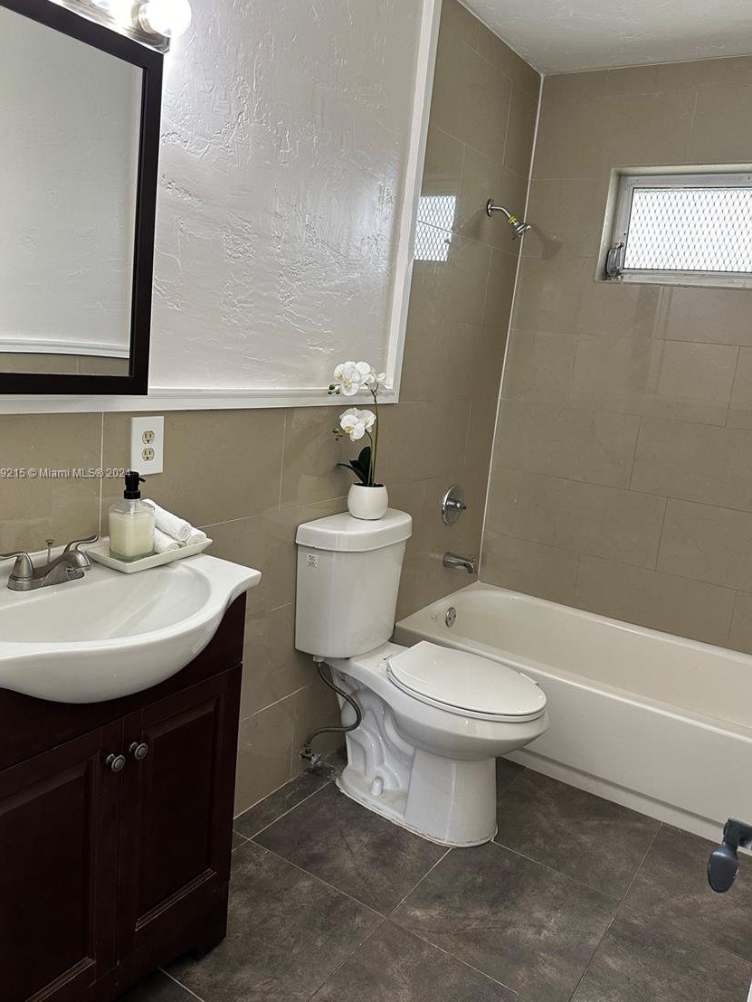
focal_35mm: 26
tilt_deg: -10.0
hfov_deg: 53.1
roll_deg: -6.3
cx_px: 373
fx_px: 753
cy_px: 474
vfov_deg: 67.3
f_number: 1.78
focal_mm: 6.86
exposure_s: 1/120
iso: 200
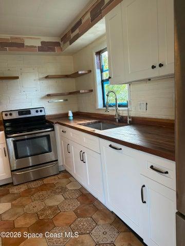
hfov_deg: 53.1
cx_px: 92
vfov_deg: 67.3
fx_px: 185
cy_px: 123
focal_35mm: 26
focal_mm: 5.96
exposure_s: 1/60
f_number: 1.6
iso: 125
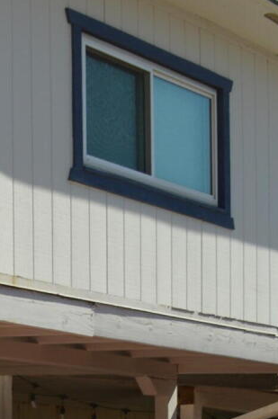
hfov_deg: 11.0
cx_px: -224
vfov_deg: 16.1
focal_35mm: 116
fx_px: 1349
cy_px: 631
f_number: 9
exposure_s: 1/200
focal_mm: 18
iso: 100
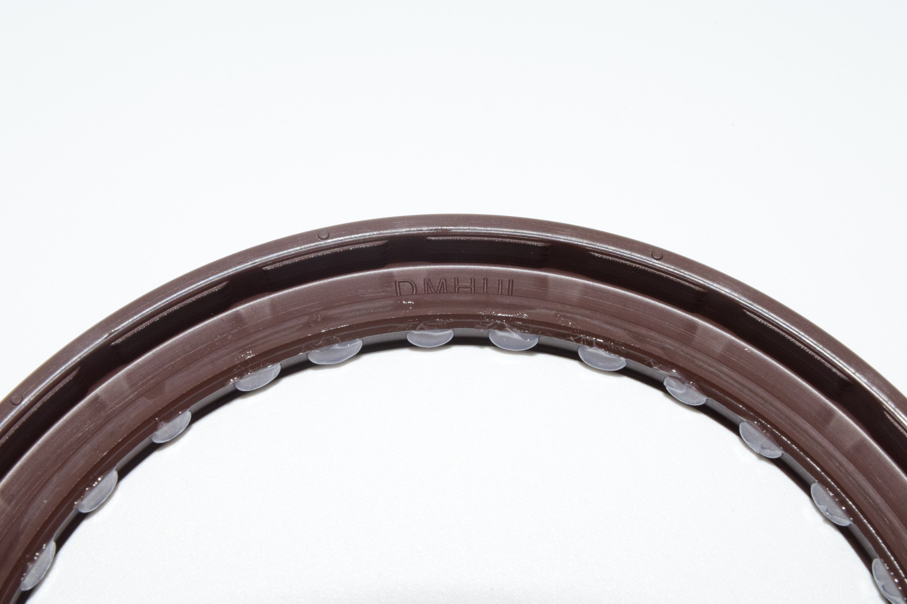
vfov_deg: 23.4
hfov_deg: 34.5
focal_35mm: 58
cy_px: 302
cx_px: 458
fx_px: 1461
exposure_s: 1/60
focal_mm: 38
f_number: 29
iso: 1600
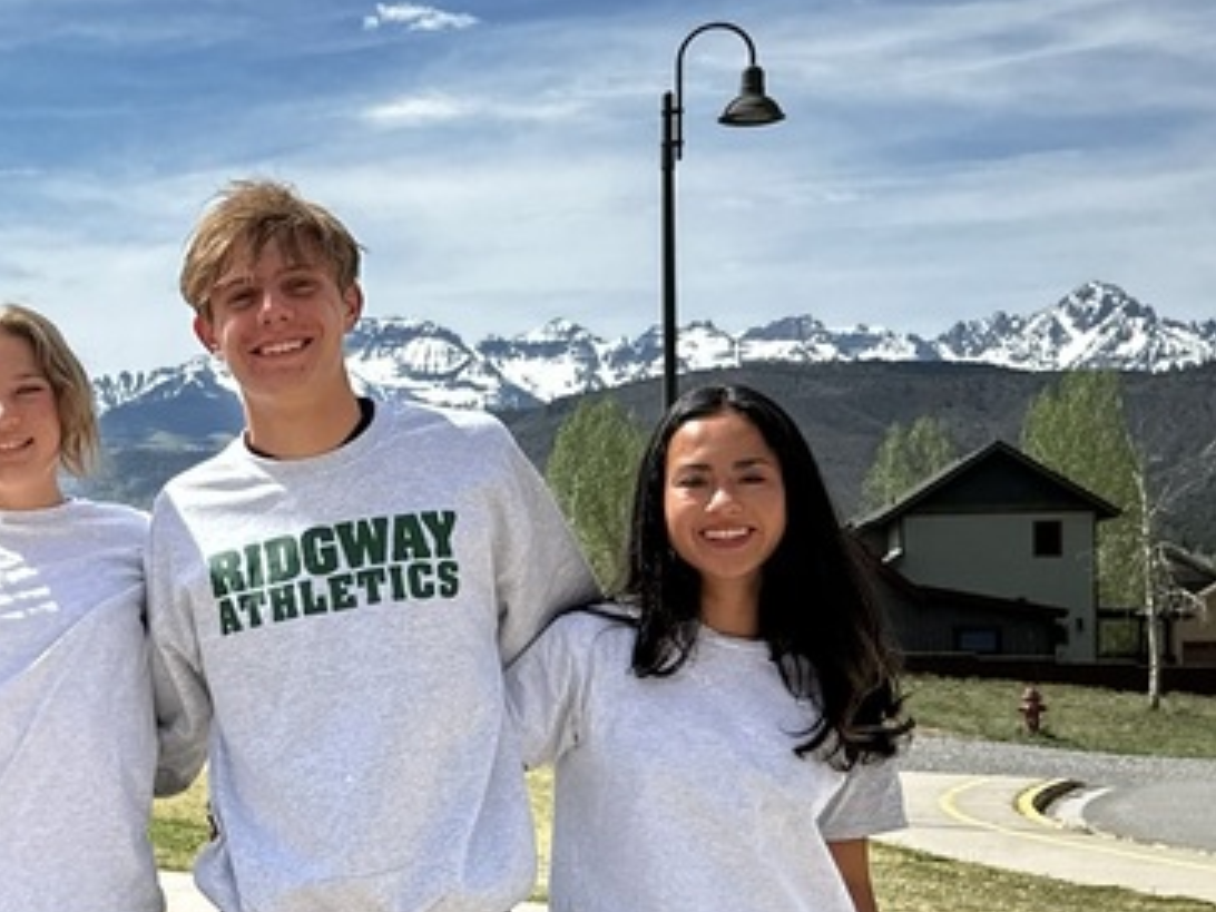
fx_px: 2318
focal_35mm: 66
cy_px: 651
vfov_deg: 22.1
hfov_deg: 27.1
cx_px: -100
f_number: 1.78
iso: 80
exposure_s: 1/6623
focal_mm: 6.86
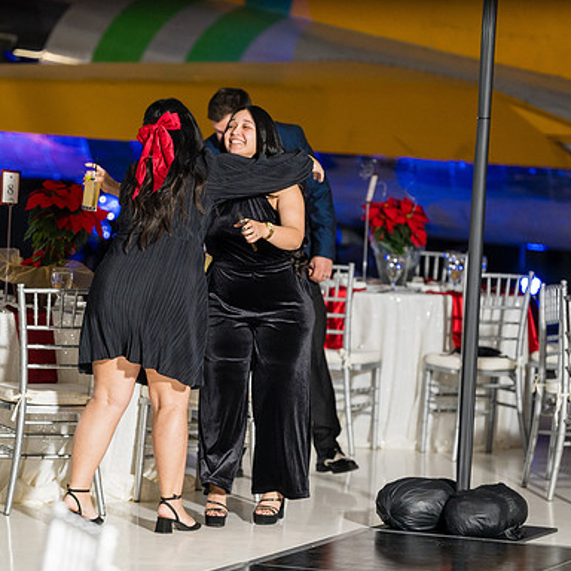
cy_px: 286
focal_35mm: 185
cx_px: 263
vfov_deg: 9.5
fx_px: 3453
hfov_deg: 9.5
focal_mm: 144
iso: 2000
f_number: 2.8
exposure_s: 1/250
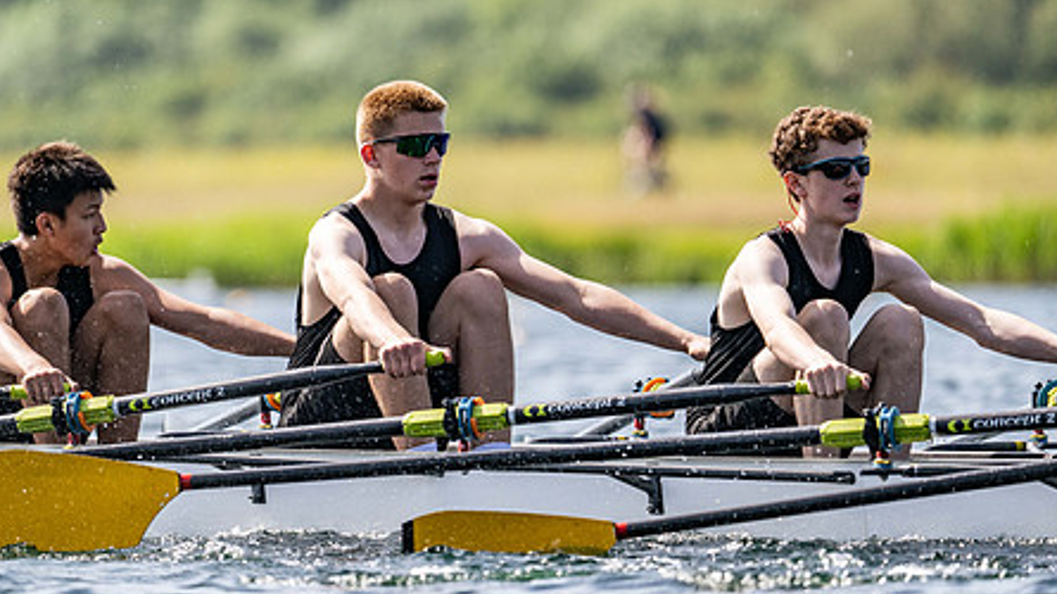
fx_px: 15298
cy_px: 241
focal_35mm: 546
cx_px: 420
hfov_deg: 4.0
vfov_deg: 2.2
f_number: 4.5
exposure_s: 1/2500
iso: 280
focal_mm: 400
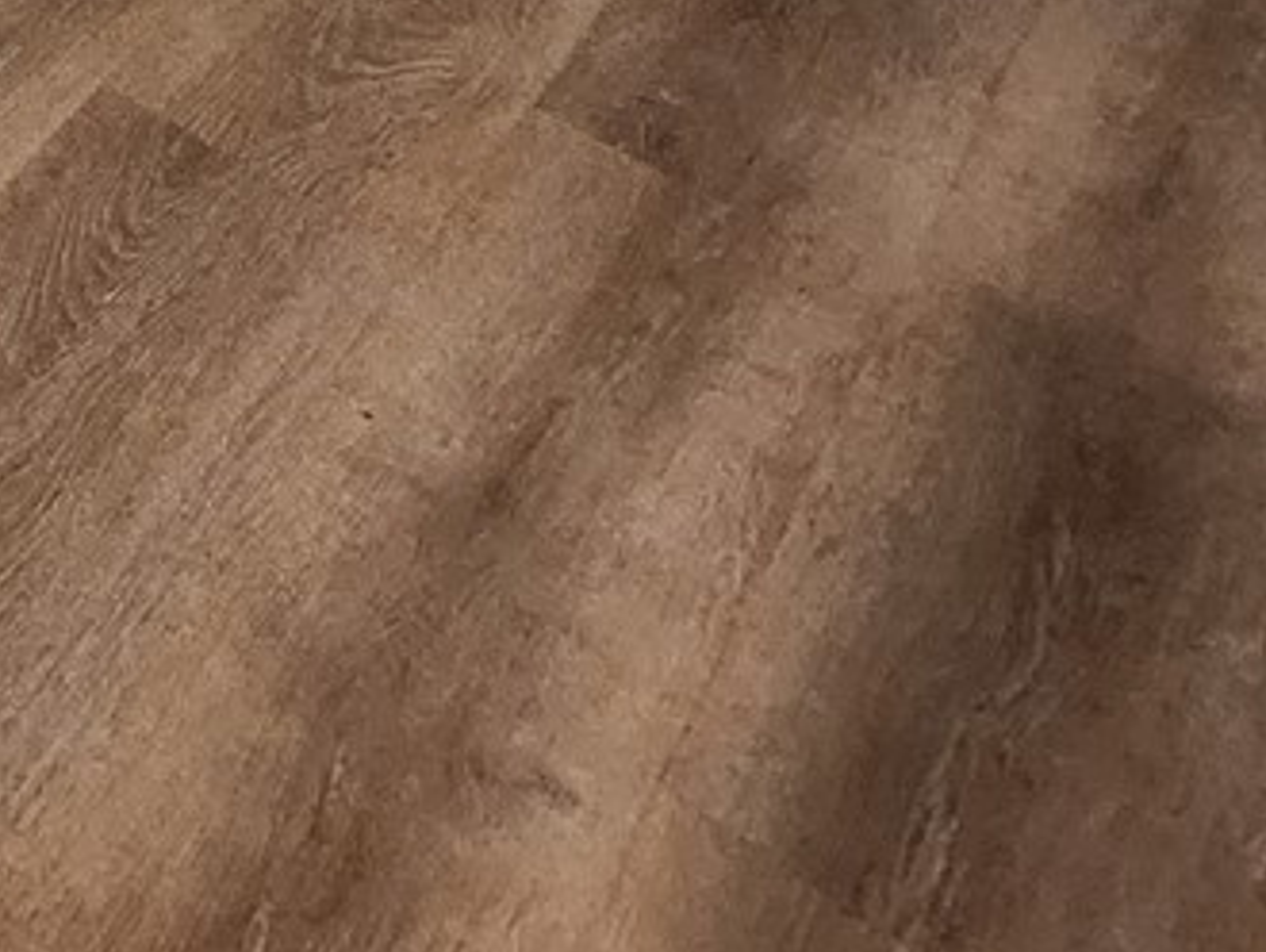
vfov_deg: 15.8
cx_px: -1331
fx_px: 2306
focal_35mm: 63
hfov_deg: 18.4
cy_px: -1155
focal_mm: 1.74
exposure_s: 1/60
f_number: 2.2
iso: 160
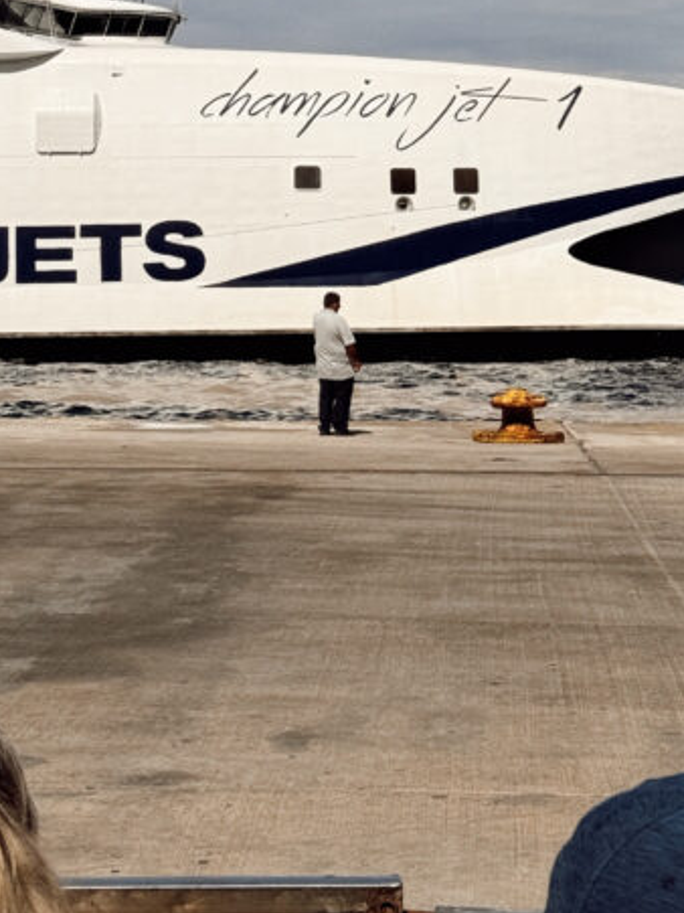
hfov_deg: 13.5
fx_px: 2873
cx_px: 204
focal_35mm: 109
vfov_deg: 17.5
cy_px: -40
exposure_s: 1/15385
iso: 80
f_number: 1.78
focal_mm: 6.76
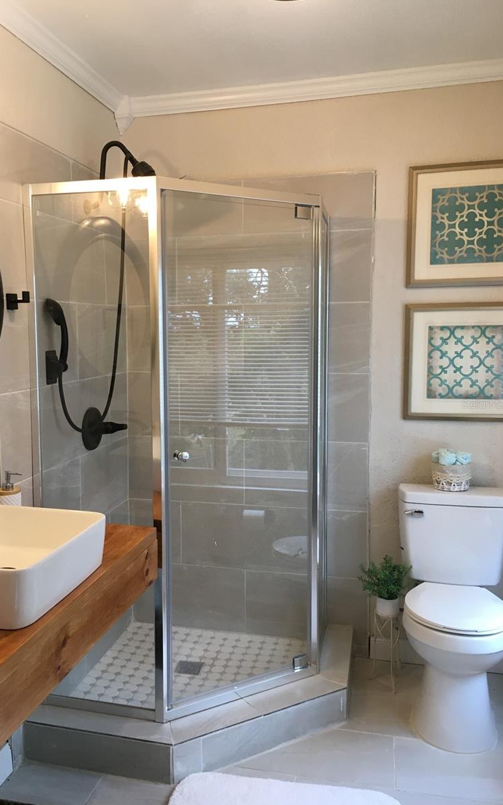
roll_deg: +2.9
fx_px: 680
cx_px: 206
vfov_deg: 61.2
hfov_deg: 40.5
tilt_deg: -5.8
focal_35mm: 31
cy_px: 404
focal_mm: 4.15
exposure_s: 1/33
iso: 50
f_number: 2.2
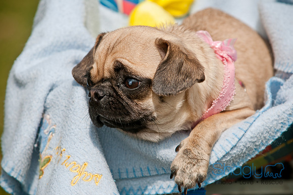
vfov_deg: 4.6
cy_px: 98
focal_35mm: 300
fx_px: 2438
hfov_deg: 6.9
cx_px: 146
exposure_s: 1/1600
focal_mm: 200
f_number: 5
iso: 200
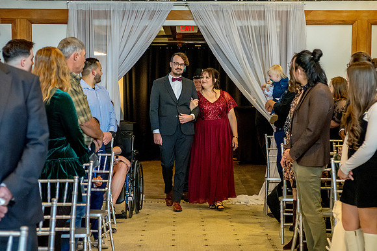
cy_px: 126
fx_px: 524
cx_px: 188
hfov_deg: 39.6
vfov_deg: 27.0
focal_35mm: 50
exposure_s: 1/200
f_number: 2.8
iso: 4000
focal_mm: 50
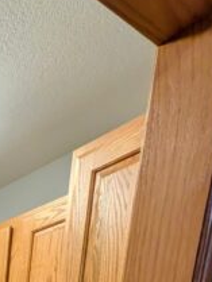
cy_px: 498
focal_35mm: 46
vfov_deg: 23.1
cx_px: -145
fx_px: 375
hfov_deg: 22.4
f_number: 1.95
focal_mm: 2.23
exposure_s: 1/120
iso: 78
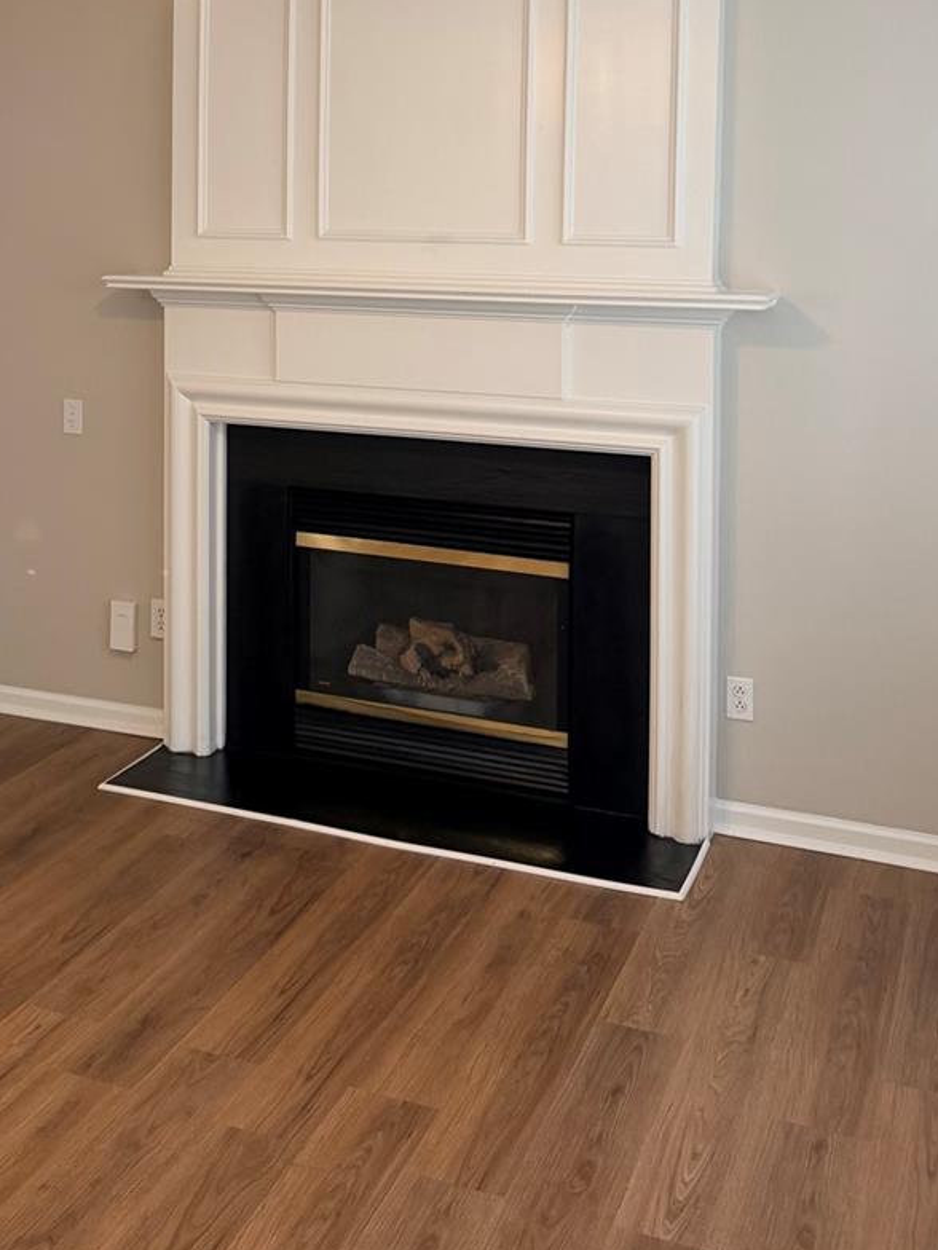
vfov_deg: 38.7
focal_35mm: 47
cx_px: 102
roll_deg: -0.4
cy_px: 223
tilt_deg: -1.8
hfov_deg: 29.6
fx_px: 1698
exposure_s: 1/120
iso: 200
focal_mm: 6.76
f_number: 1.78
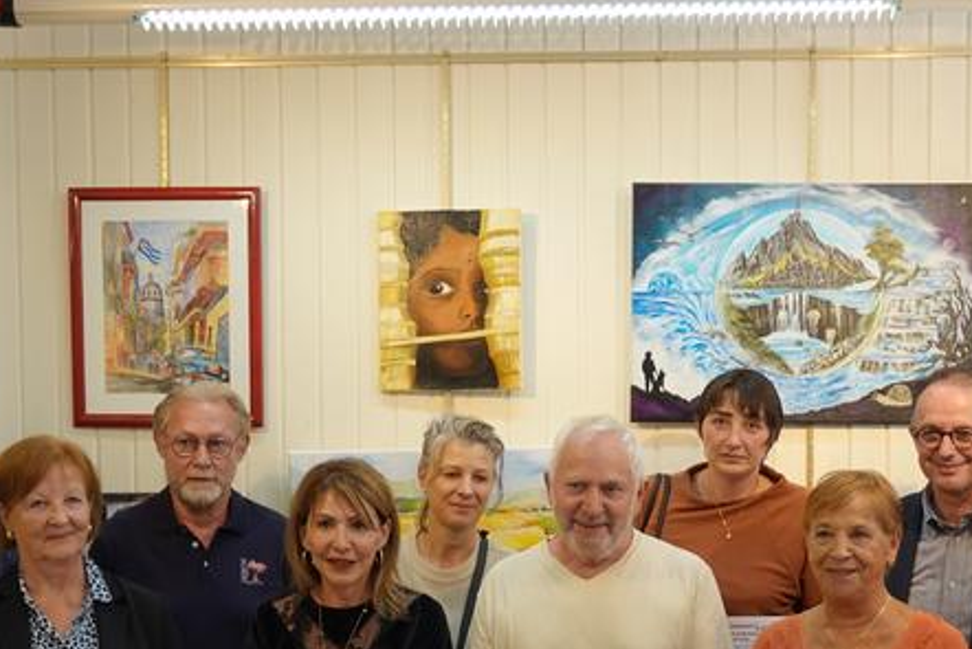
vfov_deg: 22.6
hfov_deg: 33.9
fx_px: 1593
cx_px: 543
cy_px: 552
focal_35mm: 59
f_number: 2.8
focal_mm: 10.59
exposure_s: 1/50
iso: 100
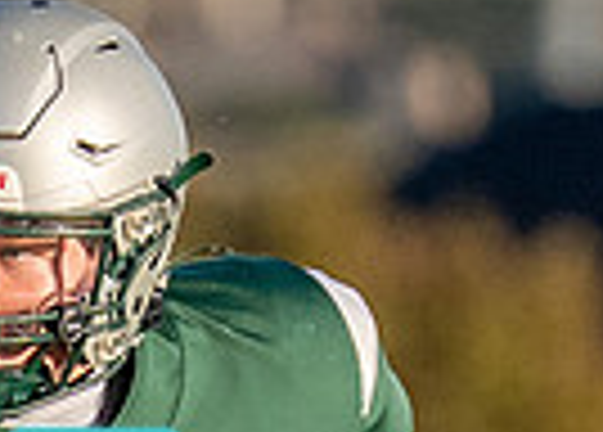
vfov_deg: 0.5
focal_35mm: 2777
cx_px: -147
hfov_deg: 0.7
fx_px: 47606
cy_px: 1010
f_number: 2.8
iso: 250
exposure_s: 1/8000
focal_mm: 200
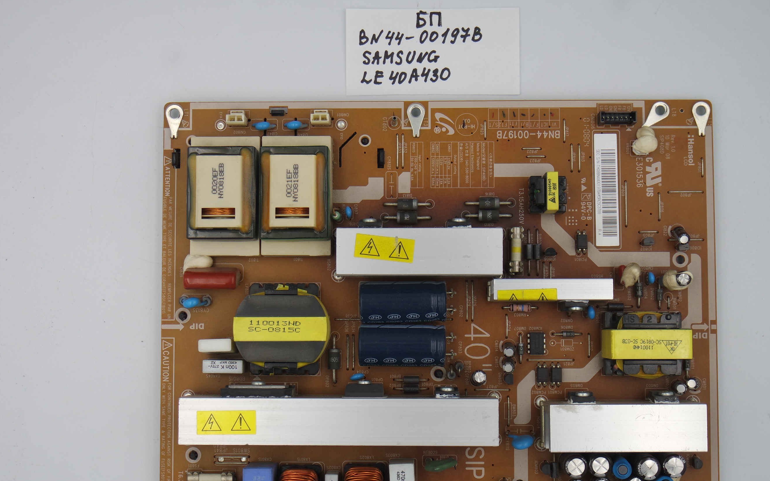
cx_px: 385
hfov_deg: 36.9
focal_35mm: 55
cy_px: 280
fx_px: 1154
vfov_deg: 23.5
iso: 160
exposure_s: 1/125
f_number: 4.5
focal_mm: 18
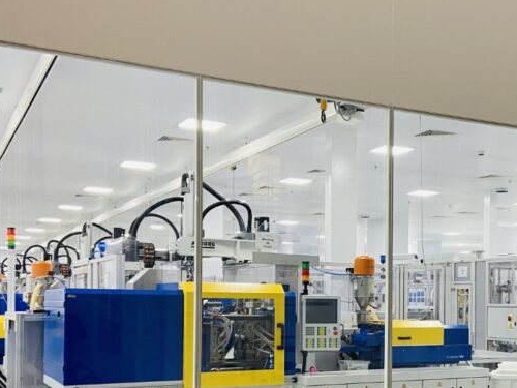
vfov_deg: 28.0
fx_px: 762
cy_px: 310
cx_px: 377
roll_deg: -0.8
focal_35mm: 51
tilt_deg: -1.3
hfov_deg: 36.7
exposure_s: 1/50
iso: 64
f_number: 1.8
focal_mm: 4.25
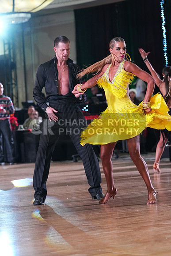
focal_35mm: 146
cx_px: 86
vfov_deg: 14.1
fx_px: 1040
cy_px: 128
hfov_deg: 9.4
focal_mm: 146
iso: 8000
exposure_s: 1/400
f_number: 5
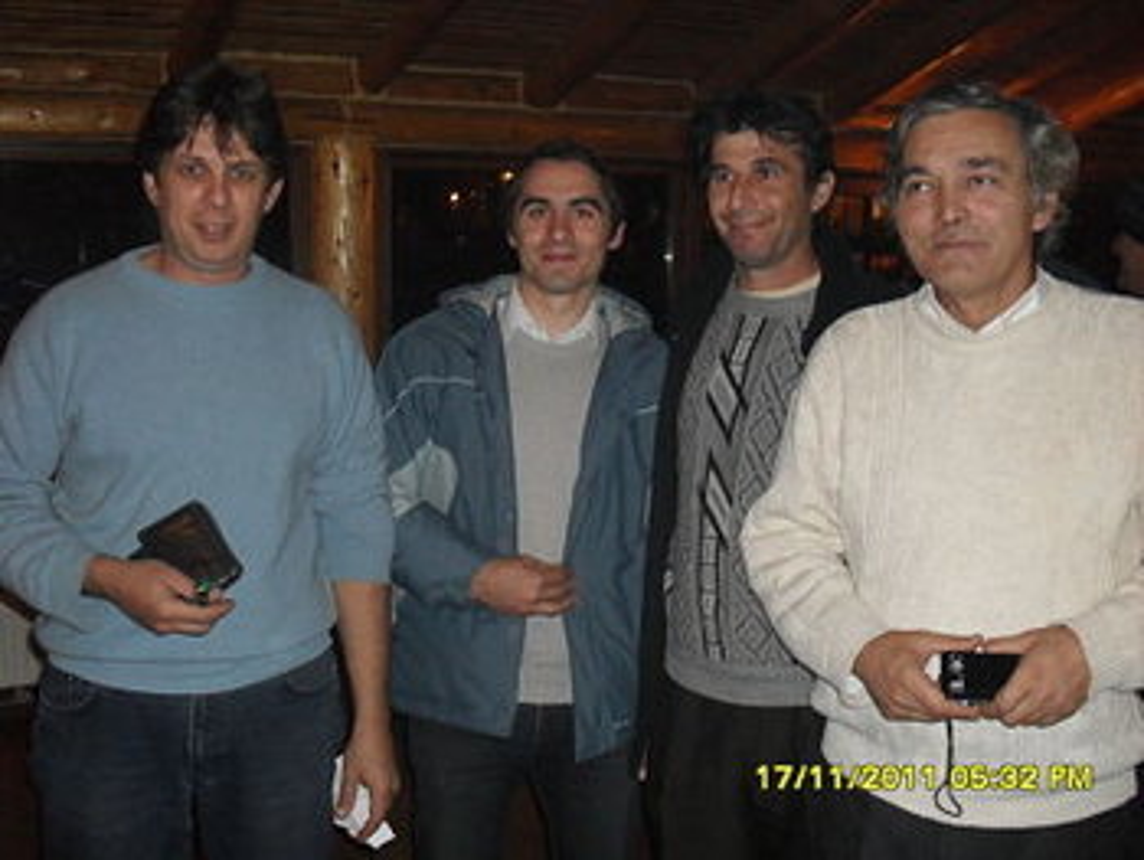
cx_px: 572
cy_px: 430
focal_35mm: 38
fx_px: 1257
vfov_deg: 37.8
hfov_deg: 48.9
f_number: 2.8
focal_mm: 6.3
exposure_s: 1/45
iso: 200
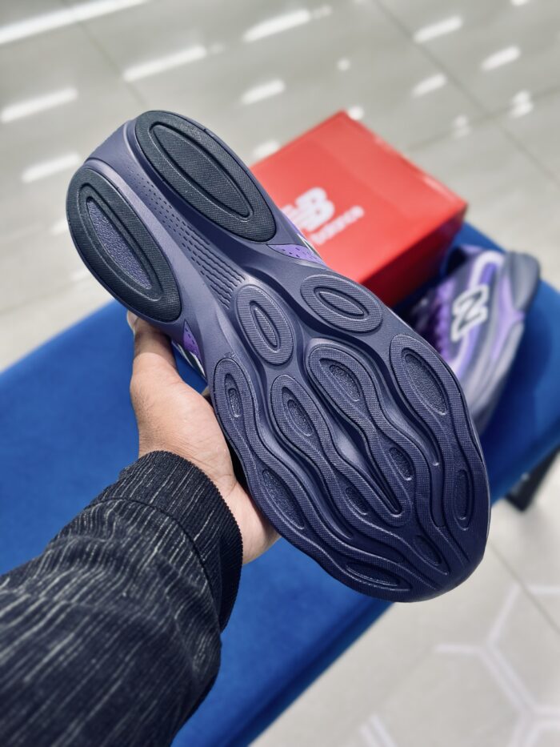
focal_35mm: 48
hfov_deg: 30.3
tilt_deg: -55.0
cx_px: 280
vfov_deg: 39.7
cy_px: 374
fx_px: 1035
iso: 100
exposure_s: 1/100
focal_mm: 6.86
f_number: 1.78
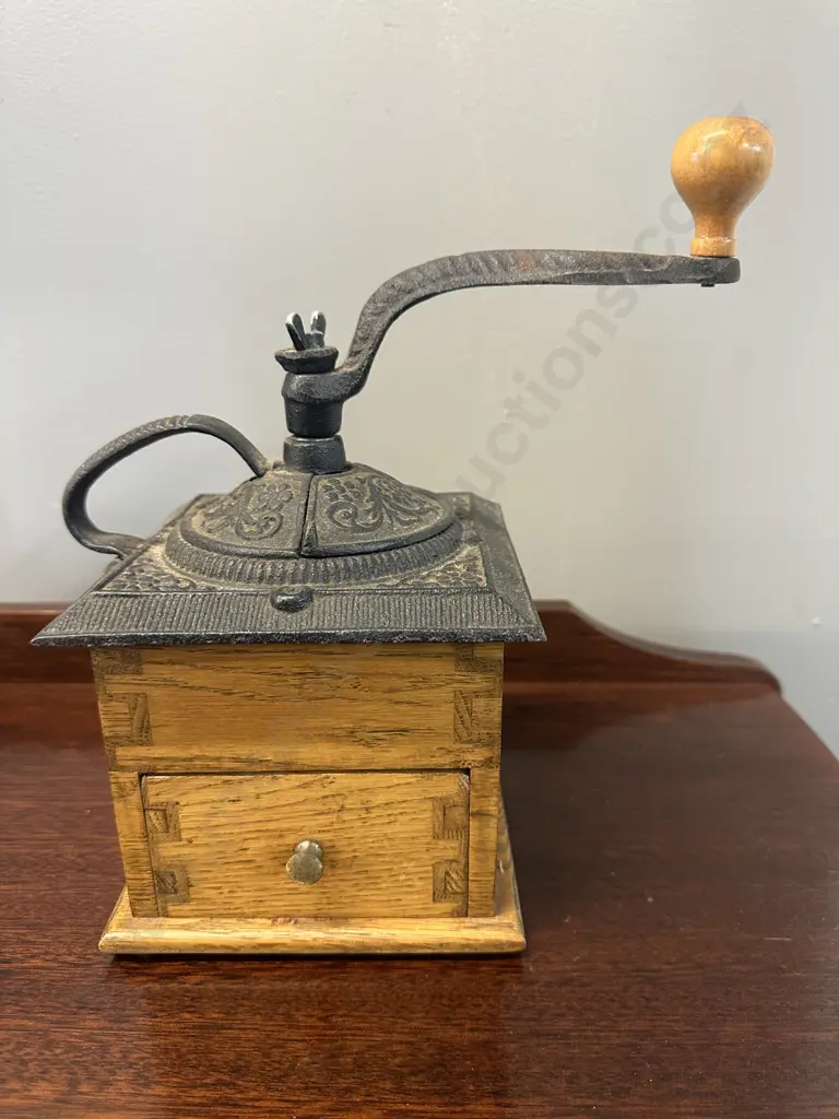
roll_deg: -0.2
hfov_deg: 56.8
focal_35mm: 24
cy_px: 560
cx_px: 420
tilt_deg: -18.9
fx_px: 776
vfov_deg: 71.6
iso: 320
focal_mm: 6.86
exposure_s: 1/50
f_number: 1.78
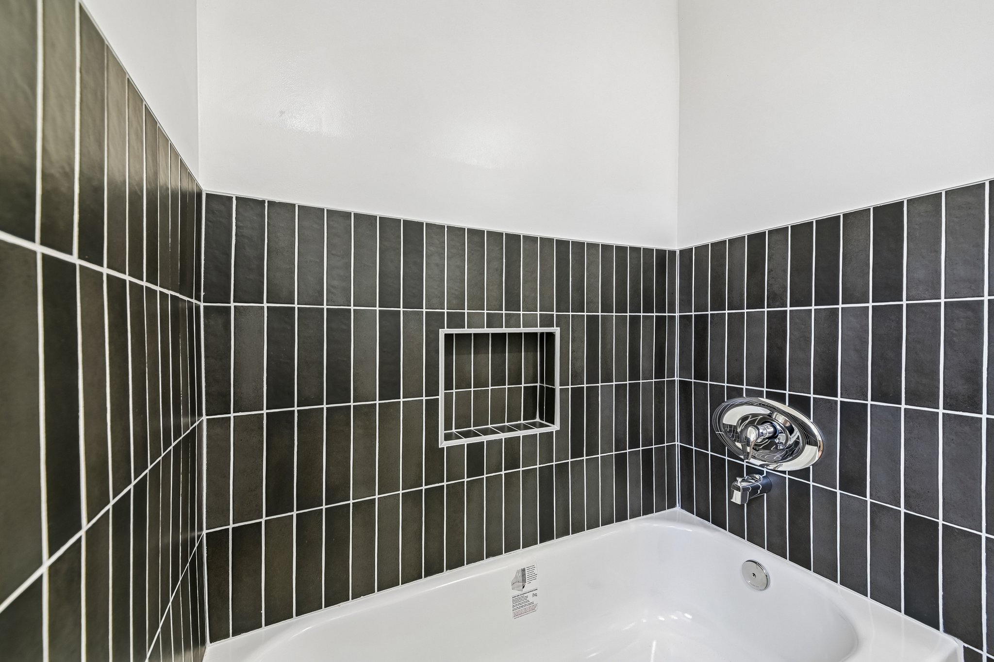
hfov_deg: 104.3
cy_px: 331
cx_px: 497
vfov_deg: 81.2
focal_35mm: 14
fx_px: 386
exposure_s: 1/8
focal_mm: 14
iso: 250
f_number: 8
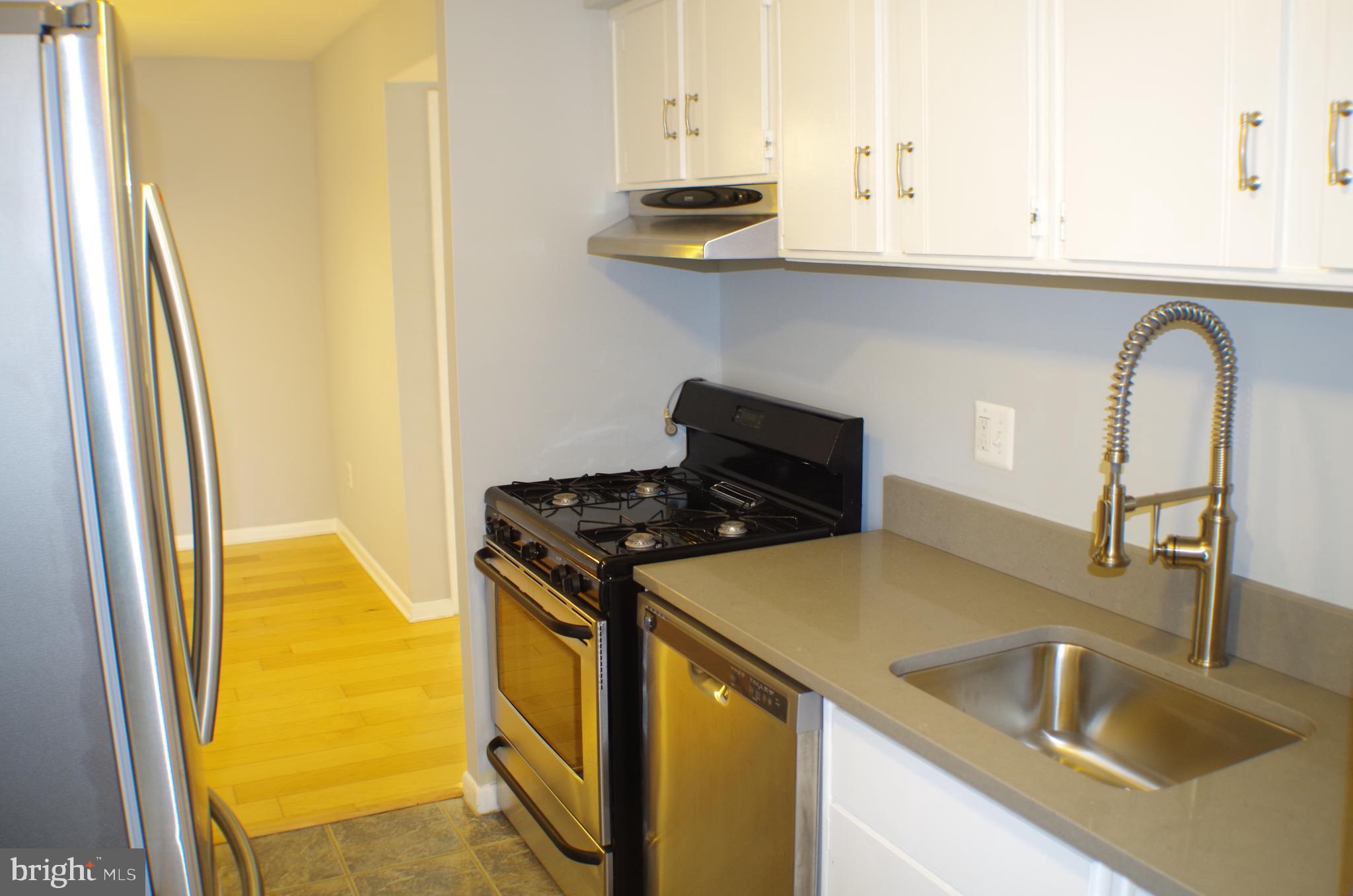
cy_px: 448
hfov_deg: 49.6
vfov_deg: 34.1
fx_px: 1463
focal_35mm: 39
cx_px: 676
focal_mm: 26.25
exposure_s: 1/25
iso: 400
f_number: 4
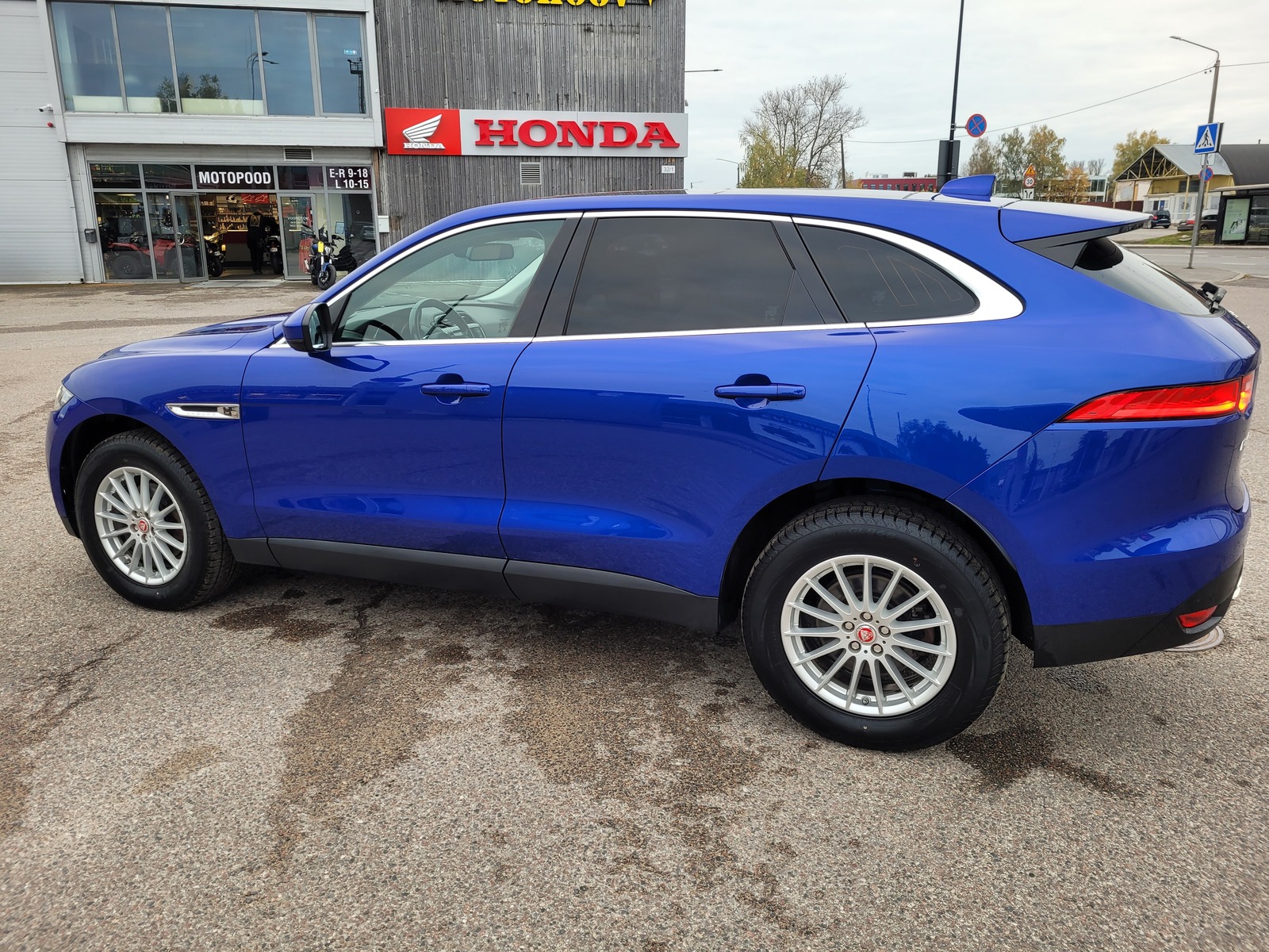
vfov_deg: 53.1
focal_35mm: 26
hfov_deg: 67.3
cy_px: 476
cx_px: 634
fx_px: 953
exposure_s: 1/100
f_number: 1.8
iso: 50
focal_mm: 5.4
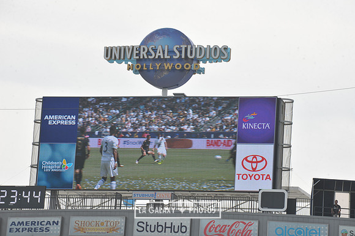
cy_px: 118
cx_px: 178
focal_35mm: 200
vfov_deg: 6.9
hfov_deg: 10.3
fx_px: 1971
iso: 320
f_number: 11
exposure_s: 1/500
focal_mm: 200
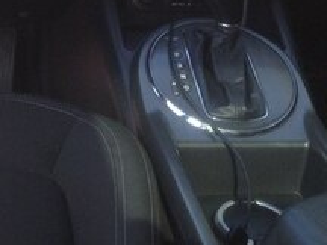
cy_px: -93
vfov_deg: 13.2
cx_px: 51
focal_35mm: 107
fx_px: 1011
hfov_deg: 18.2
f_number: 2.4
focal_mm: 4.28
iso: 50
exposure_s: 1/120
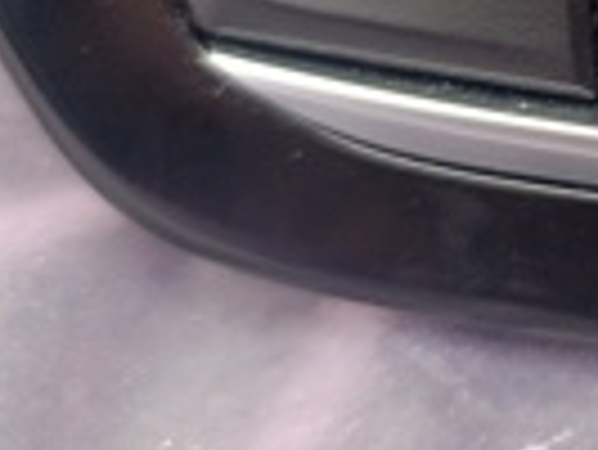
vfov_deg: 13.1
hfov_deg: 15.8
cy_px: -112
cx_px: 1009
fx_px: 1902
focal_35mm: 110
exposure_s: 1/100
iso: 320
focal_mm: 6.14
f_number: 1.6
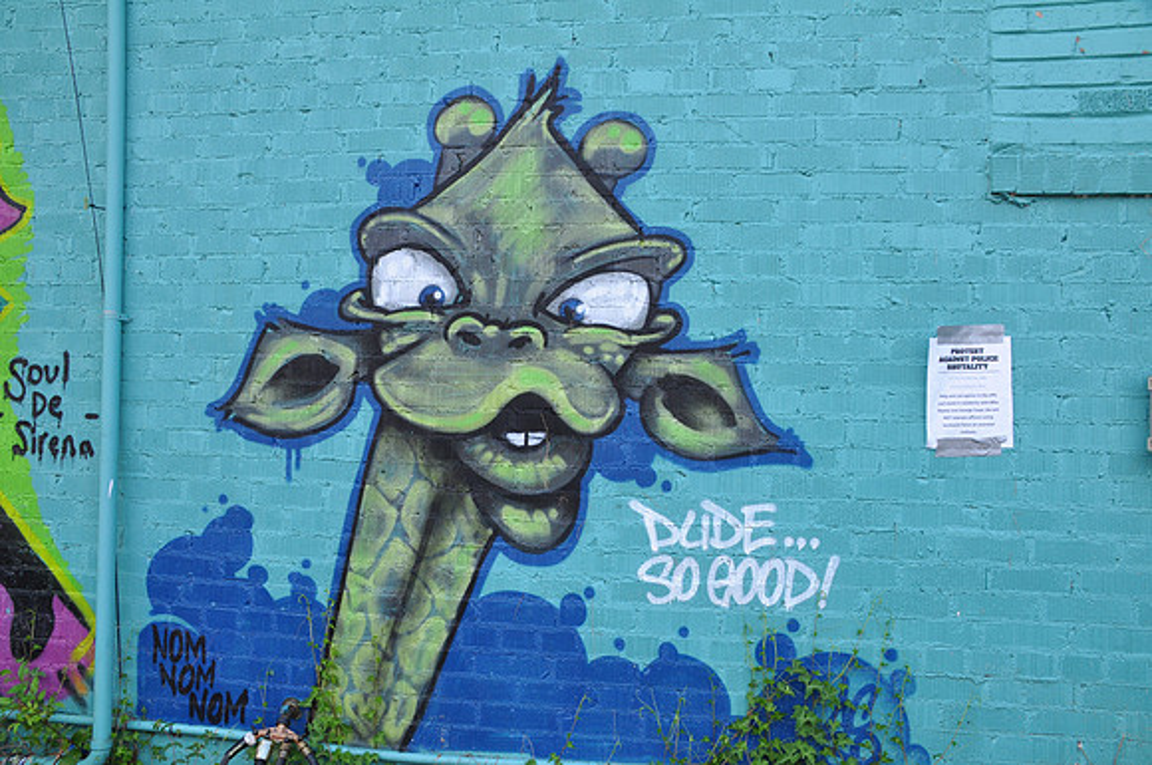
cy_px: 382
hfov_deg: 67.5
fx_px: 863
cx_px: 576
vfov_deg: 47.8
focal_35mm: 27
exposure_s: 1/60
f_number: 8
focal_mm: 18
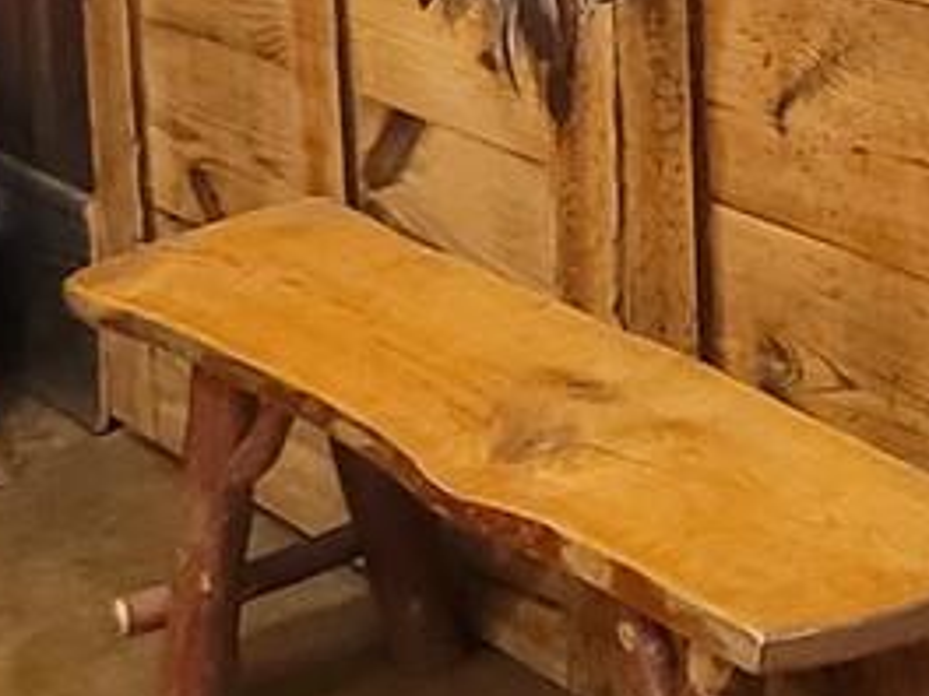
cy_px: -183
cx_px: 623
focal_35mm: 101
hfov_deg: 19.4
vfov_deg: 14.1
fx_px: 2711
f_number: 2.2
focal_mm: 2.2
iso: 640
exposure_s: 1/30
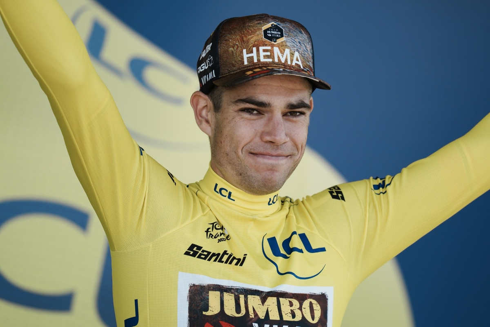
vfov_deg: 2.3
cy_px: 164
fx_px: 8169
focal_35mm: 600
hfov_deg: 3.4
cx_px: 245
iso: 200
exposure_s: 1/1250
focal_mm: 400
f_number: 2.8
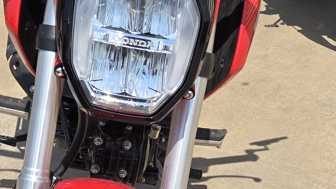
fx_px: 846
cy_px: 141
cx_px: 148
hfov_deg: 22.4
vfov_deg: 12.7
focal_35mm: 95
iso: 25
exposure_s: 1/2503
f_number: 1.8
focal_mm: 5.4
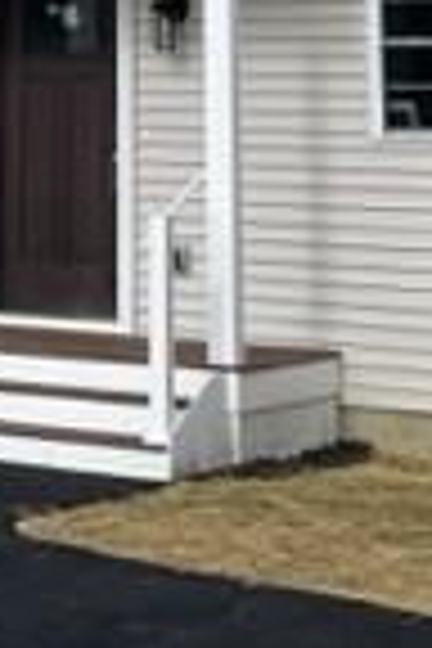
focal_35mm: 120
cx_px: -104
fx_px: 2160
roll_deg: -0.8
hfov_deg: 11.2
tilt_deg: +13.9
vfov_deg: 15.5
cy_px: -378
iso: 32
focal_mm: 5.1
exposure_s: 1/4348
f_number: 1.6
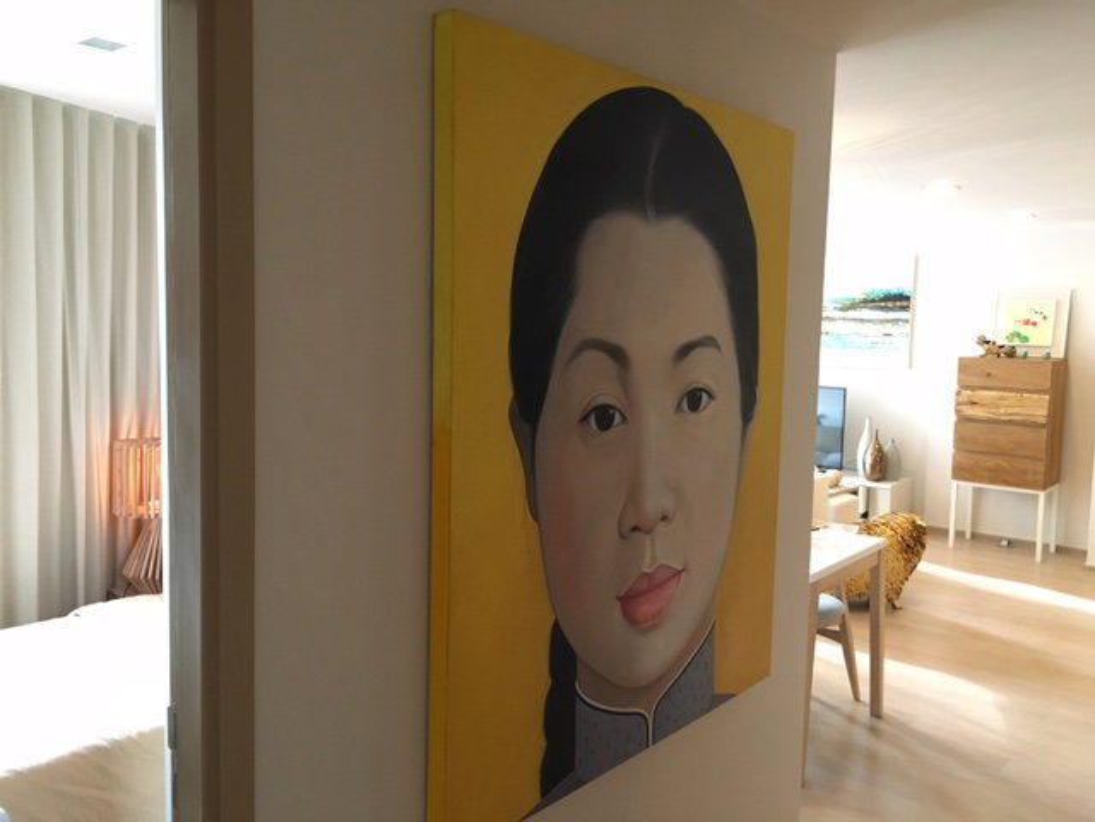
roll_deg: -1.5
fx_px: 917
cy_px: 411
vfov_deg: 48.2
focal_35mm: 29
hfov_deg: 61.7
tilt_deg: -5.6
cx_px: 548
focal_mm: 4.15
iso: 200
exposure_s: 1/33
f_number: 2.2
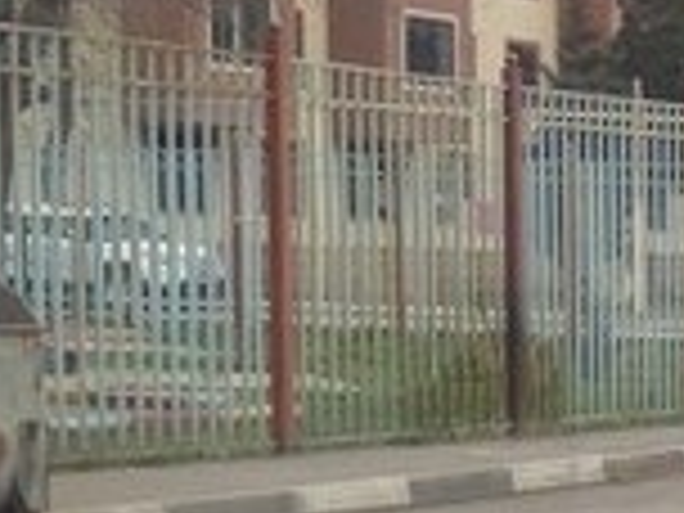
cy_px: 587
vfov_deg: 10.2
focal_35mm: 143
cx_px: 1431
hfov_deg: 12.1
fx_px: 2826
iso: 50
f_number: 2.4
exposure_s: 1/448
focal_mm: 4.12
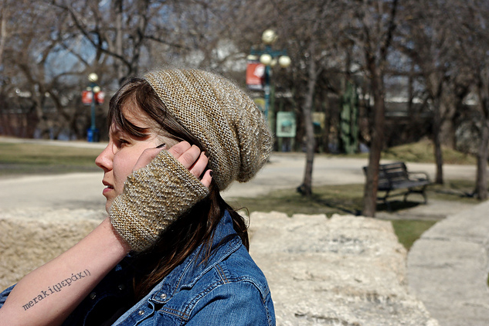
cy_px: 164
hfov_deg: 24.5
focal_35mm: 83
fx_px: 1127
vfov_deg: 16.5
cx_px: 246
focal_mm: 55
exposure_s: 1/750
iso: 200
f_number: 9.5
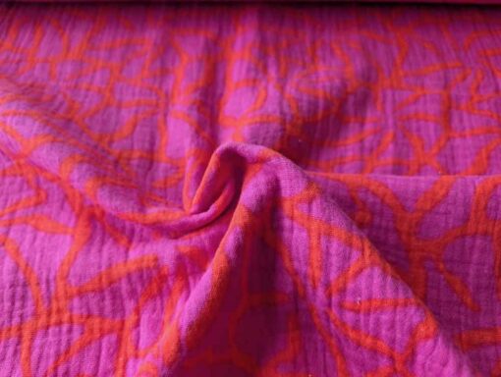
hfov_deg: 71.5
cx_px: 250
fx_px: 348
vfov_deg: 56.9
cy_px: 188
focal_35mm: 24
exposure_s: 1/100
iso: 99
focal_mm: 6.9
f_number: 1.68
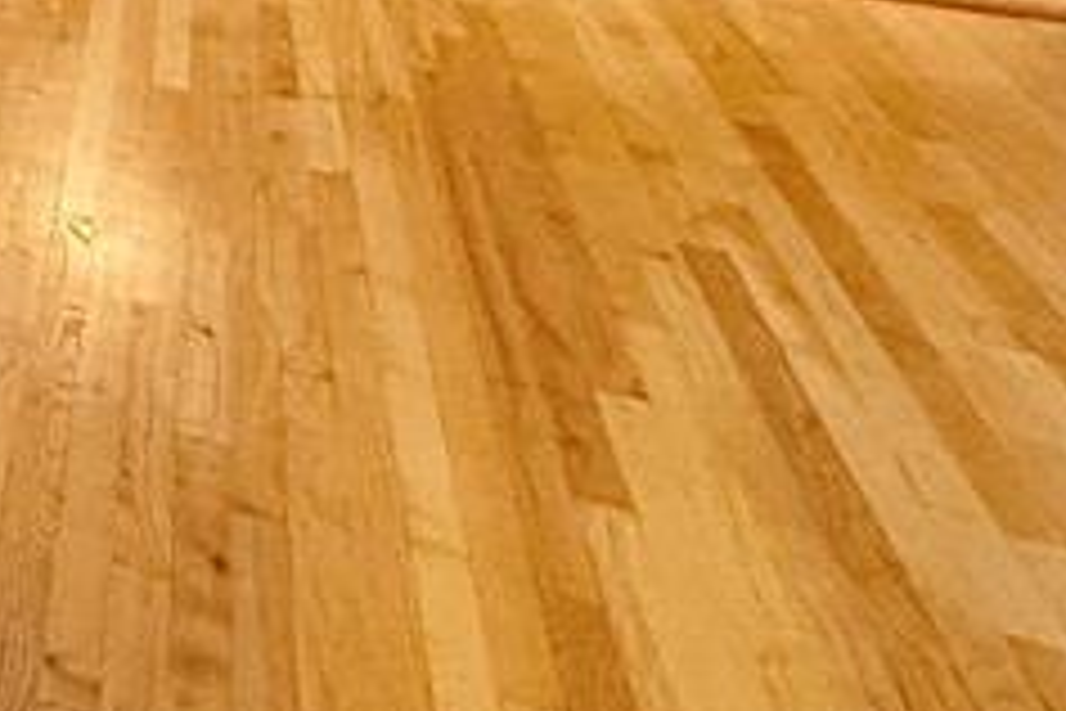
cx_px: -1079
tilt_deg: -1.6
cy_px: -590
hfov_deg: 18.9
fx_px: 1865
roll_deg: +0.7
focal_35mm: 63
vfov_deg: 17.3
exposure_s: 1/120
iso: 125
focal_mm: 2.22
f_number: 2.2
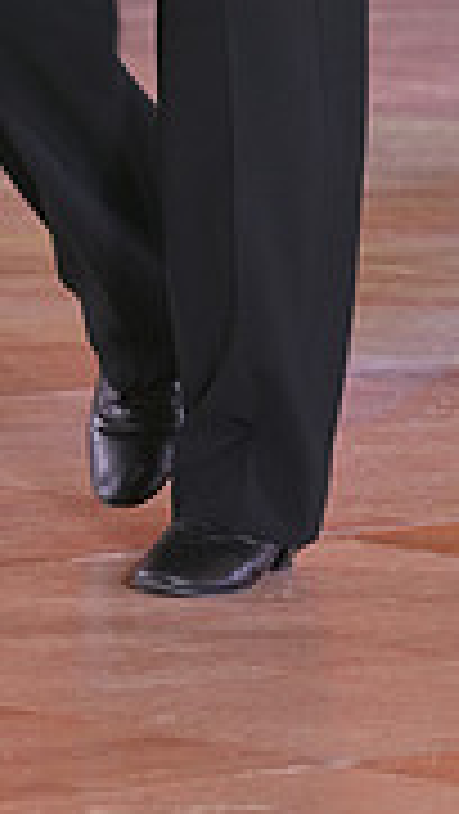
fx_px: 7778
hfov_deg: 3.4
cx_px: -245
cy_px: -369
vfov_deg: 5.9
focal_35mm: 360
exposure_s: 1/100
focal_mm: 107
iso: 1250
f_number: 5
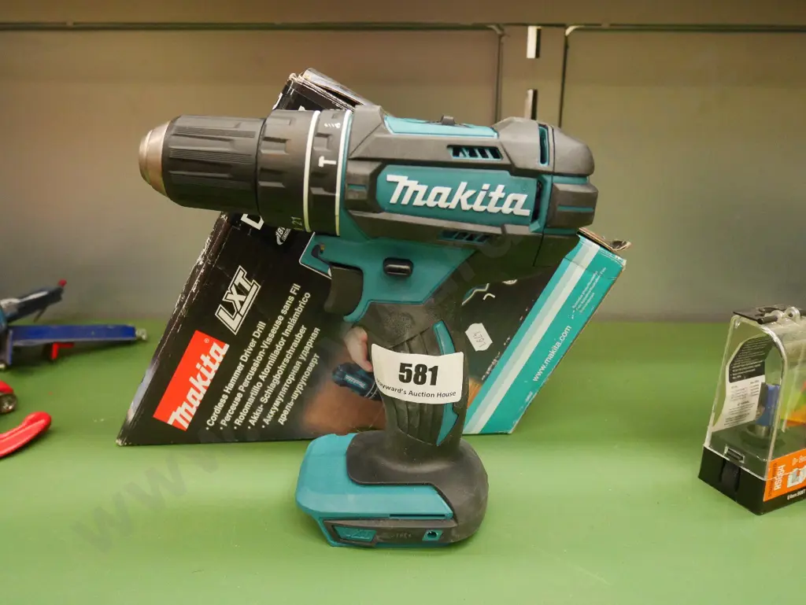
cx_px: 403
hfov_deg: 59.9
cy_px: 302
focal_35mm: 30
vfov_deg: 46.8
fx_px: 699
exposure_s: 1/100
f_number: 3.7
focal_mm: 15
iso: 3200
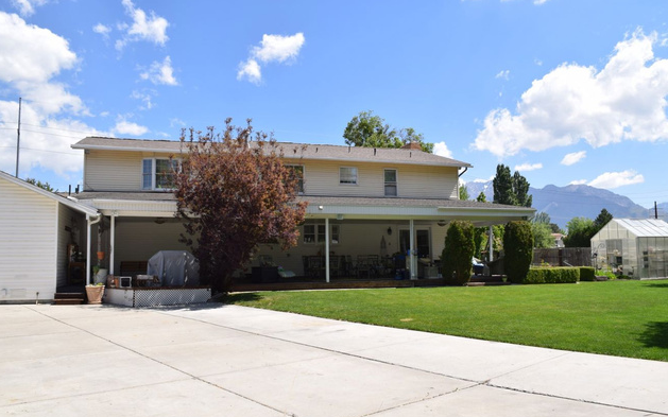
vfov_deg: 44.5
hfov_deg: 66.5
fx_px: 510
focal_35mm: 28
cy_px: 224
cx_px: 337
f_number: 10
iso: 100
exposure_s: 1/200
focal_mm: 18
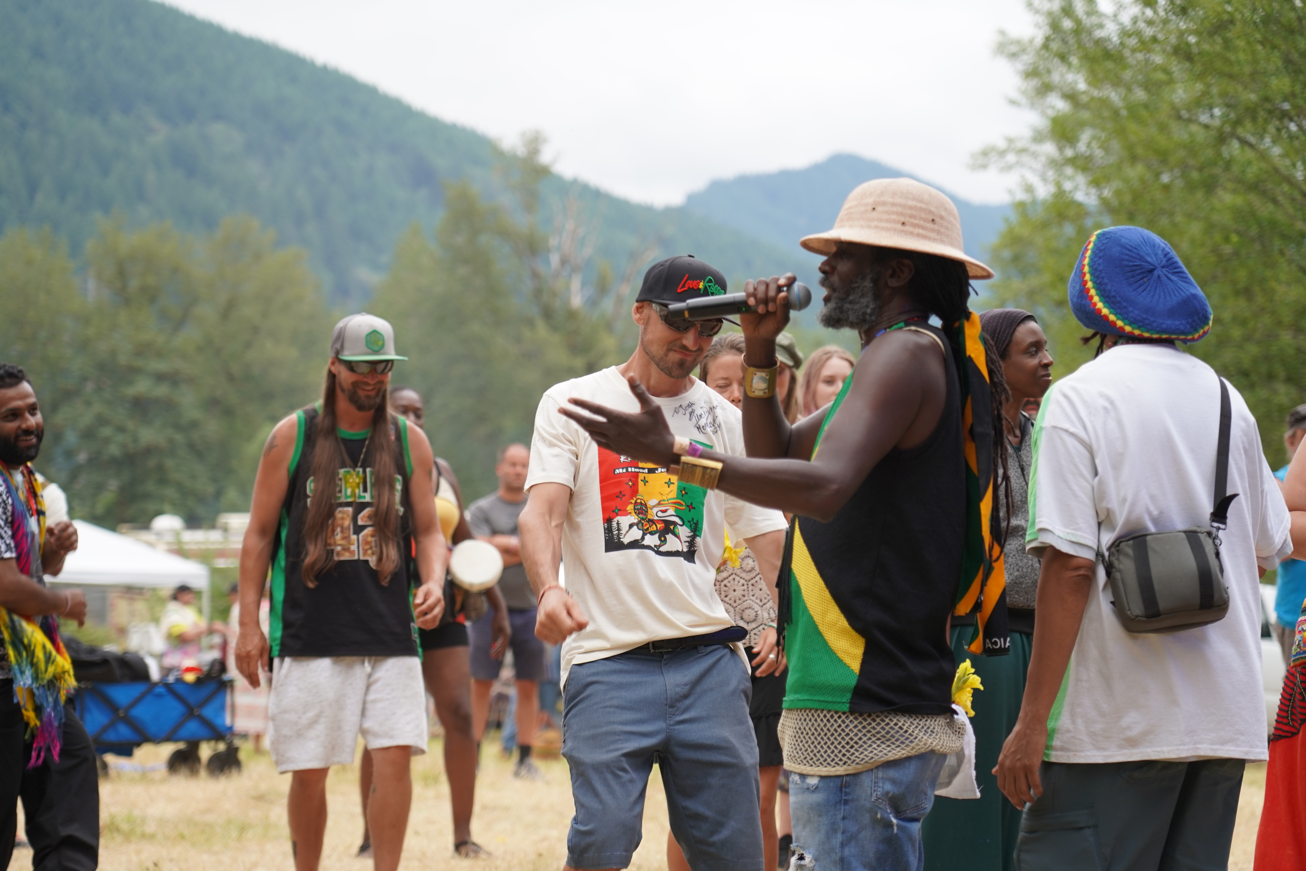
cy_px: 436
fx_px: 3809
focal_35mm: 105
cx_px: 653
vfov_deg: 13.0
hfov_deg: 19.5
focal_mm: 105
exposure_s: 1/160
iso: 250
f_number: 4
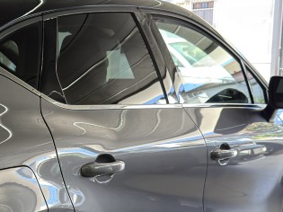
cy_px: 209
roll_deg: +1.9
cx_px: -7
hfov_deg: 23.8
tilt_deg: -13.4
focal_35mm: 78
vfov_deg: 18.4
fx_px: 637
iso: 80
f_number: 1.78
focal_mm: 6.76
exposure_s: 1/100
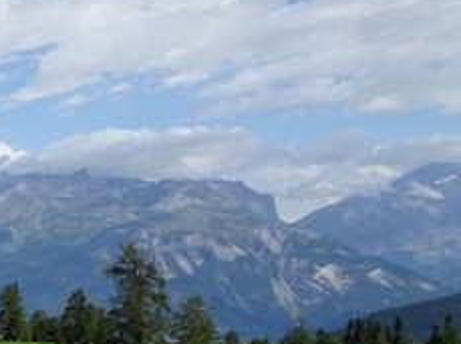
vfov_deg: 16.9
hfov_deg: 19.9
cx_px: -248
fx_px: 1117
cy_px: 398
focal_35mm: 84
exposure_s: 1/1250
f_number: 3.5
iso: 80
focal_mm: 4.1
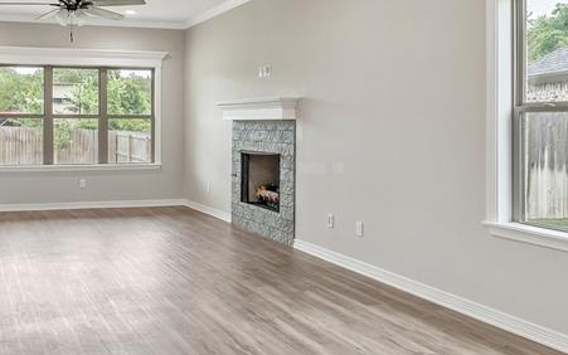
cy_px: 127
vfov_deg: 34.2
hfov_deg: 50.3
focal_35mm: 37
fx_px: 573
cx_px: 132
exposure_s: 1/40
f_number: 8
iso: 800
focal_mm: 16
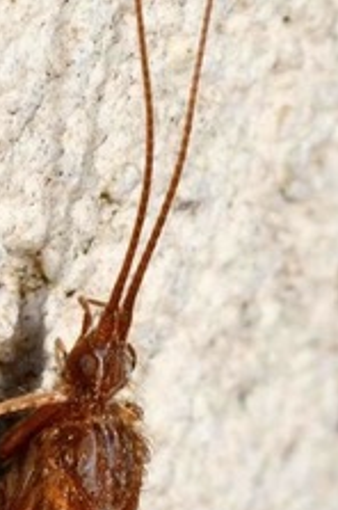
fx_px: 6391
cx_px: 66
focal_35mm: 452
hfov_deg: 3.0
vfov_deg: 4.6
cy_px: 398
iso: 250
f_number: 32
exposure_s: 1/60
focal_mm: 105
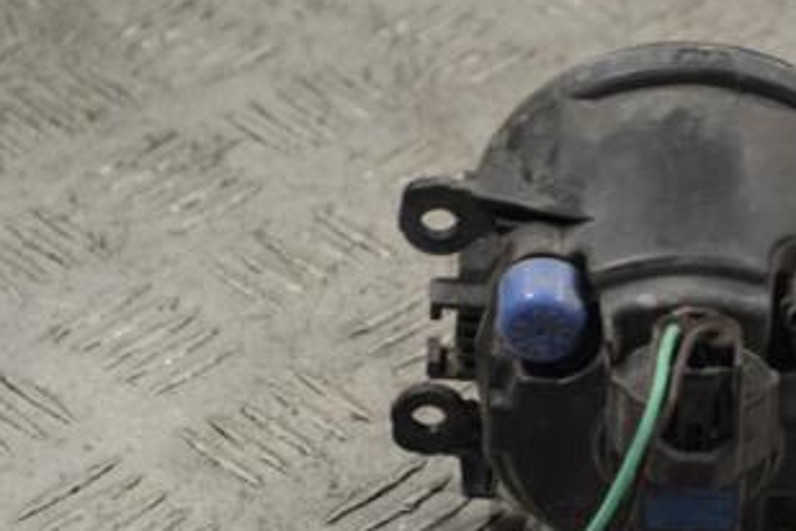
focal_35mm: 160
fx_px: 3537
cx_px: 688
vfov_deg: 8.6
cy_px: 232
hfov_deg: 12.8
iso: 200
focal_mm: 55
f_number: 5.6
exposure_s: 1/30
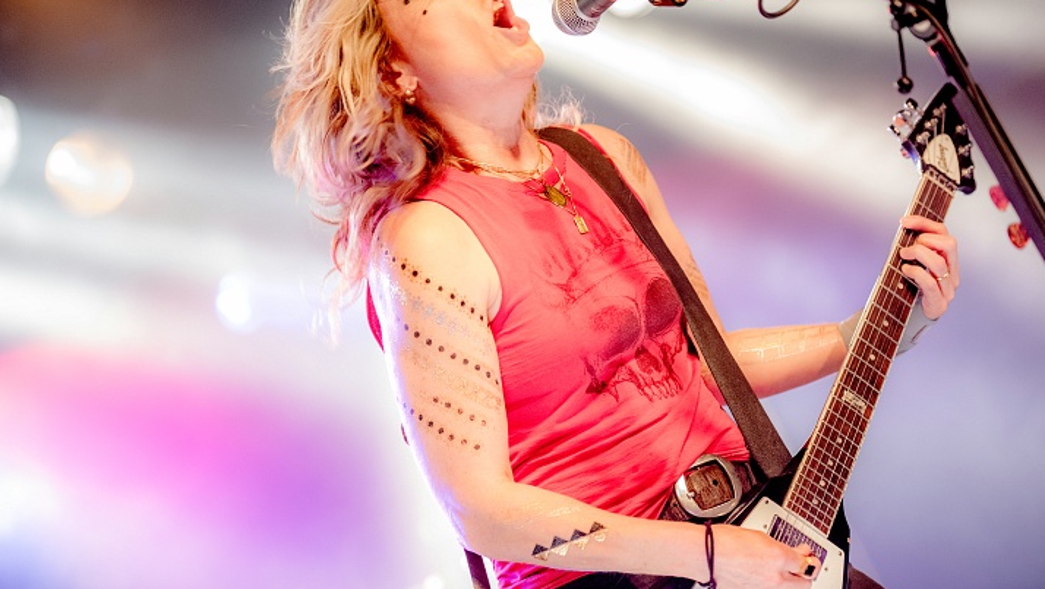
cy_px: 273
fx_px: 3076
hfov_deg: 19.3
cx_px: 522
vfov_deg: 10.9
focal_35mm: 111
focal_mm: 105
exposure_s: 1/100
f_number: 2.8
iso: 4000
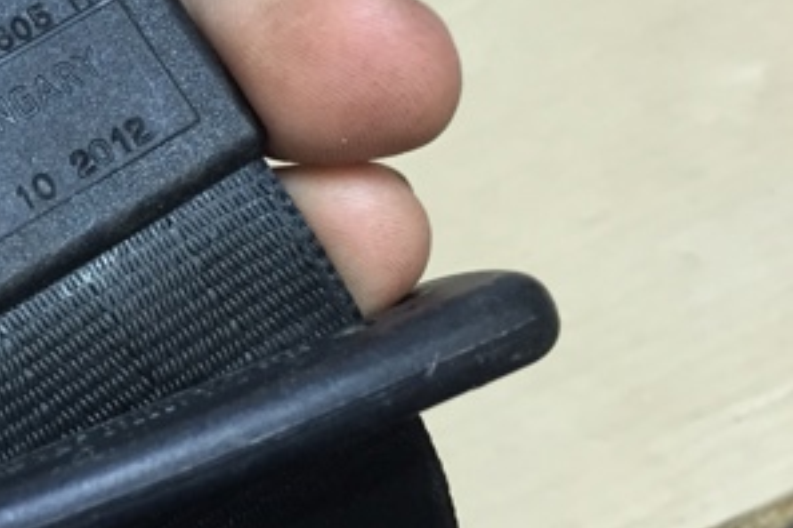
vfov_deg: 20.8
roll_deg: +23.8
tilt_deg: -44.6
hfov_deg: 28.4
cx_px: -59
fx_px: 1432
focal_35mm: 65
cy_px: 149
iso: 80
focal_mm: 4.15
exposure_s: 1/30
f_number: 2.2
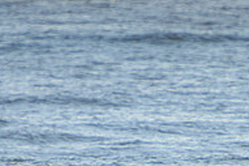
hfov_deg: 1.4
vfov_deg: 0.9
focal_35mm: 1457
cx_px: 296
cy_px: 244
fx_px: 10069
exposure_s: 1/2500
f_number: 5.6
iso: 560
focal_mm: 320
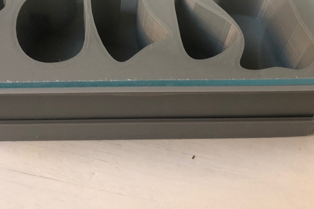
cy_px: -4
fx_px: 462
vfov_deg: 24.3
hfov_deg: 37.5
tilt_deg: -45.4
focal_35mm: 53
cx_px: 134
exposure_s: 1/15
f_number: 1.8
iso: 40
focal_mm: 3.99
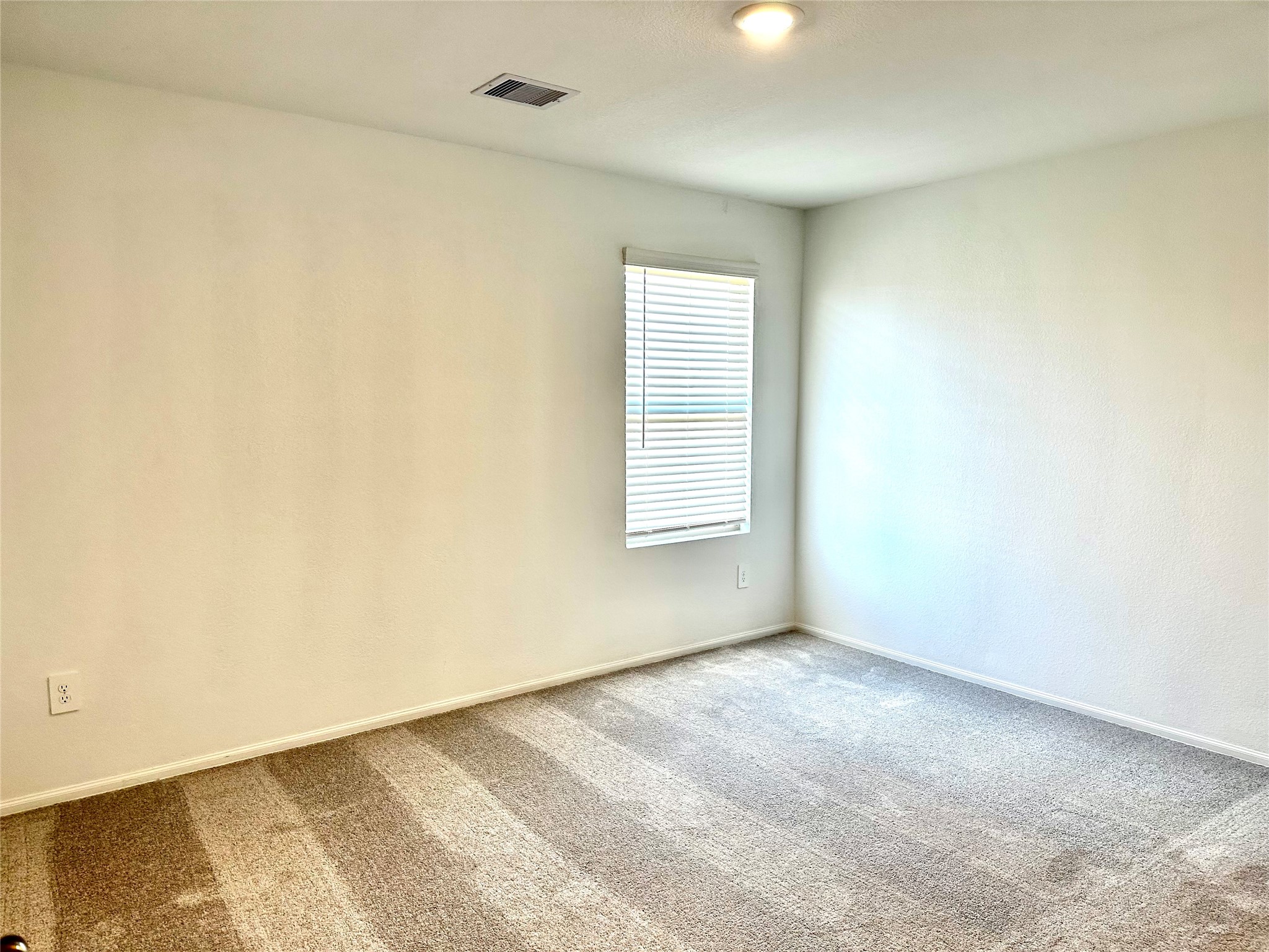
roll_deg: +0.0
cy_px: 476
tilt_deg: -6.2
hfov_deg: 71.6
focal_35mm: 24
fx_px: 880
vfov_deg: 56.8
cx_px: 634
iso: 125
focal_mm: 6.86
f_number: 1.78
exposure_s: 1/120
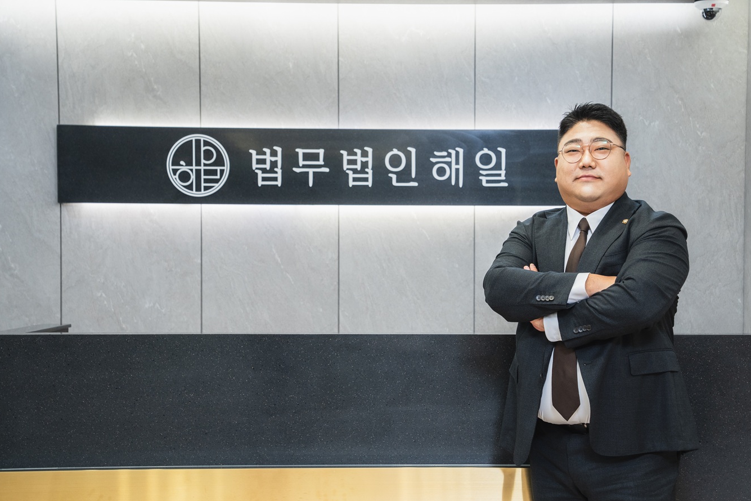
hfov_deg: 29.2
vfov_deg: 19.7
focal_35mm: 69
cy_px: 288
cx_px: 424
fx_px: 1439
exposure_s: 1/80
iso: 800
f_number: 5
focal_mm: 60
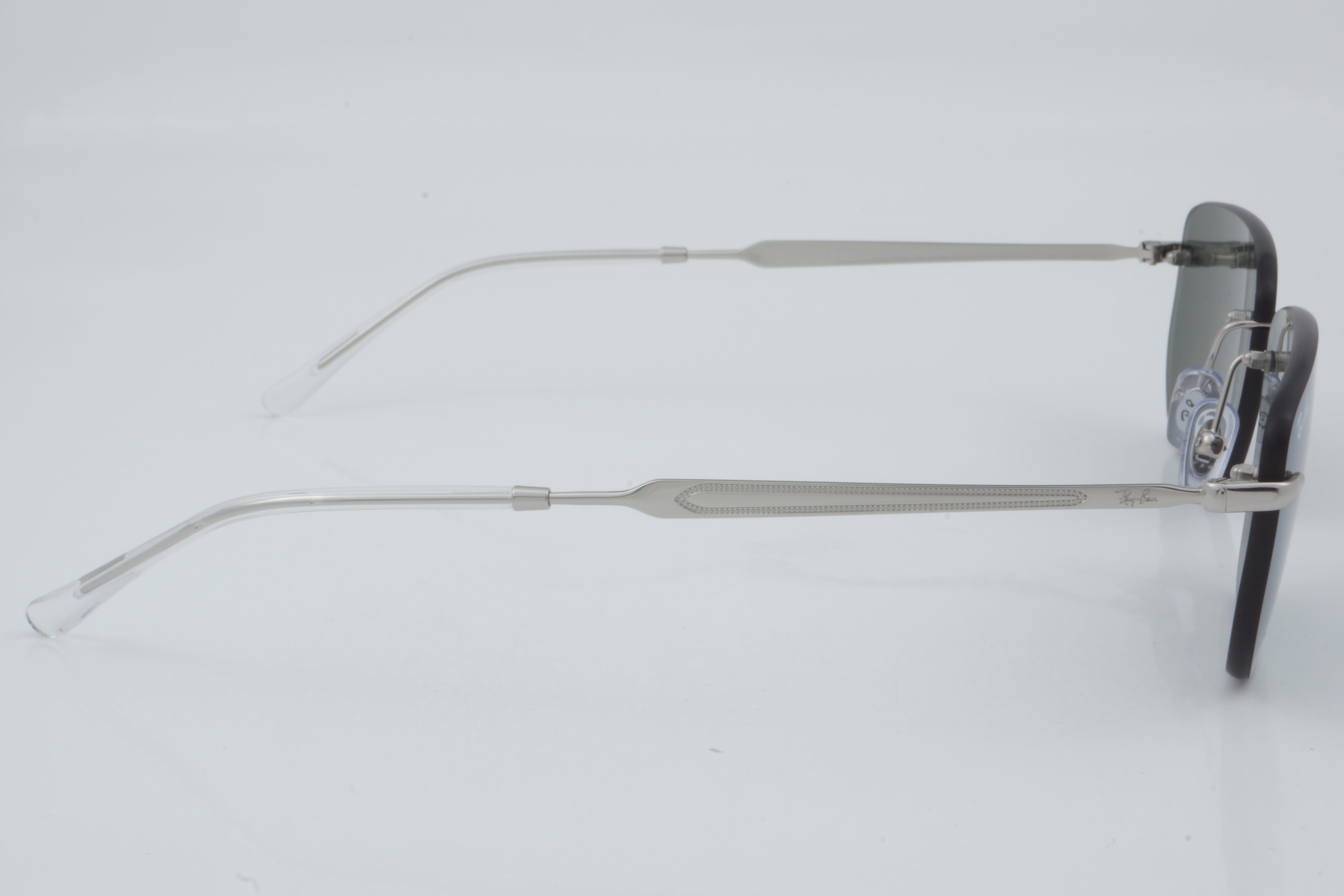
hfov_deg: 27.0
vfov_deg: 18.2
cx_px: 672
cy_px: 448
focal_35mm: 75
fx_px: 2800
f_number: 29
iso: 100
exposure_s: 1/4
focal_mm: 50
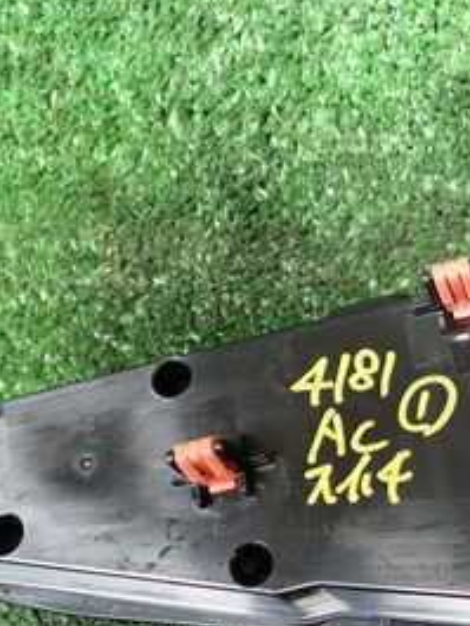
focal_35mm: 68
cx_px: 482
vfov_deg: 28.5
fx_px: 1230
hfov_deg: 20.8
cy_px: 357
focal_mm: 5.4
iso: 160
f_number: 2.3
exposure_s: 1/60
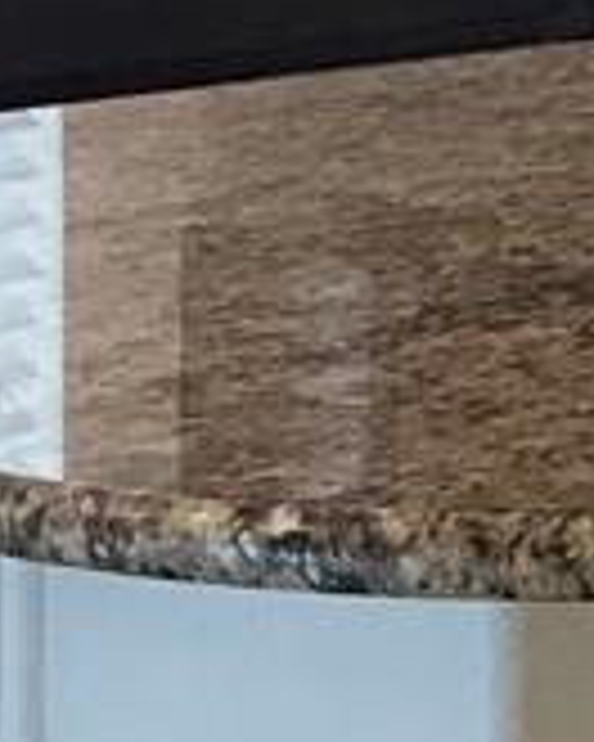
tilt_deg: -3.7
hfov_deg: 5.7
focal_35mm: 265
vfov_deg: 7.2
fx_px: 5823
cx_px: 1179
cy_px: -414
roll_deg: -0.1
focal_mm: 3.99
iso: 32
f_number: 1.8
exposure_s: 1/30
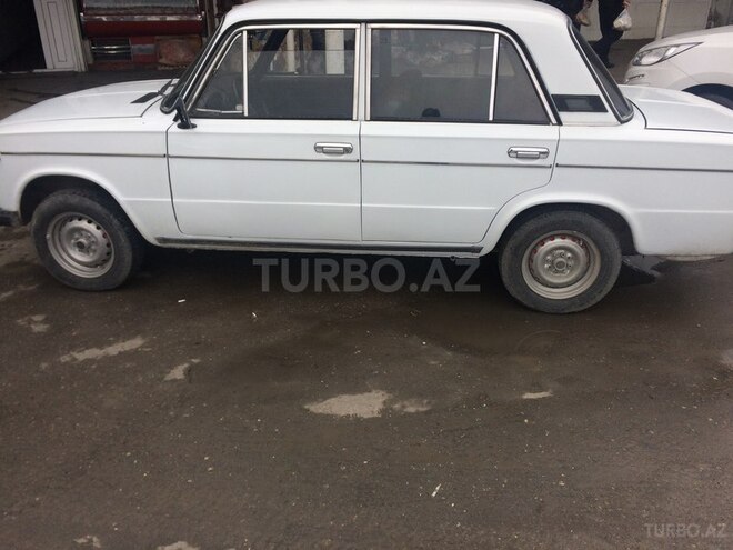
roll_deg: +1.7
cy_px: 275
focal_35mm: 29
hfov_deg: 61.7
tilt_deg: -26.6
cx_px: 366
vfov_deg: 48.2
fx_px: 614
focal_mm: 4.15
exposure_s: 1/774
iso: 32
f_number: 2.2
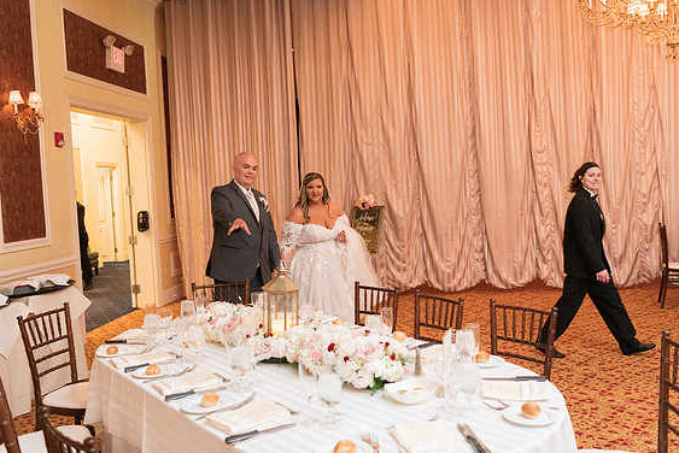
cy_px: 221
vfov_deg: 37.9
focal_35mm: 35
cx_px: 333
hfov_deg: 54.4
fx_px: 660
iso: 2500
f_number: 2.8
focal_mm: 34
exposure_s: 1/100
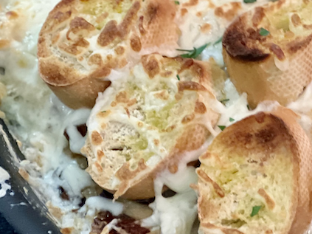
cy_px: 27
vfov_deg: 8.1
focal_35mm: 182
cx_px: 302
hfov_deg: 10.8
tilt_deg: -56.5
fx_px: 1640
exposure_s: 1/40
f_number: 2.8
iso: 250
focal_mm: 9
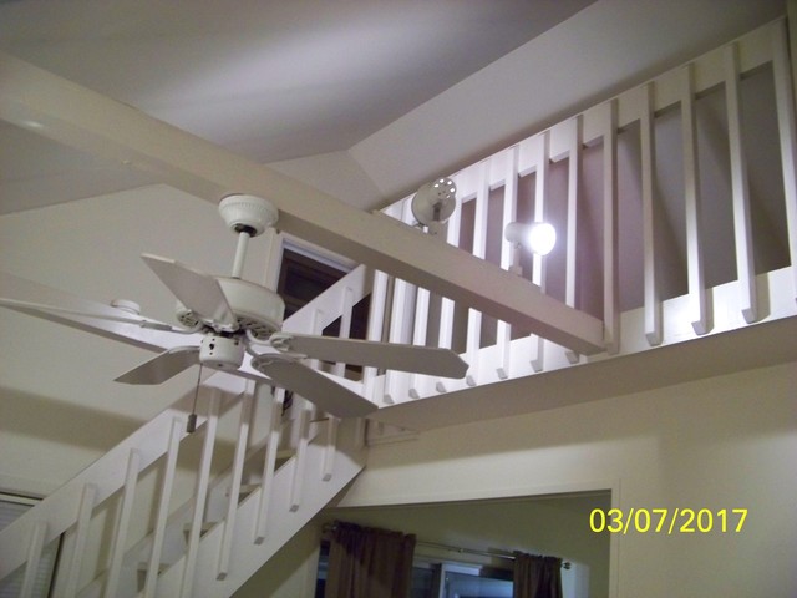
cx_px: 398
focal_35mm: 36
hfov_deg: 51.4
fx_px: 829
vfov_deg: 39.7
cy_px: 299
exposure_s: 1/20
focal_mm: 5.85
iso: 400
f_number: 2.8
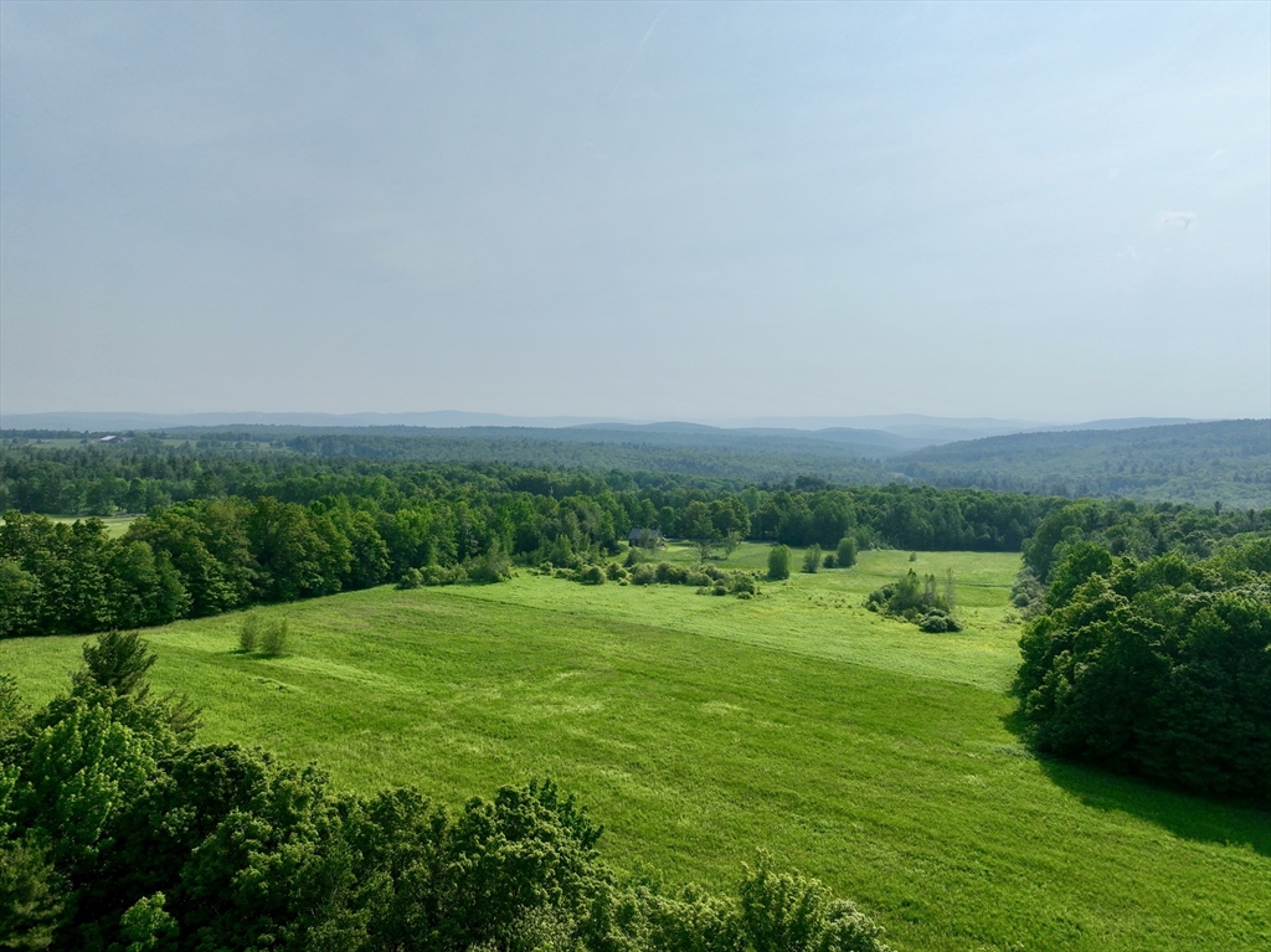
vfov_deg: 56.8
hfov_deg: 71.6
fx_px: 881
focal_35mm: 24
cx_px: 636
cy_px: 476
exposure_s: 1/5000
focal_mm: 12.29
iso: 200
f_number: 2.8
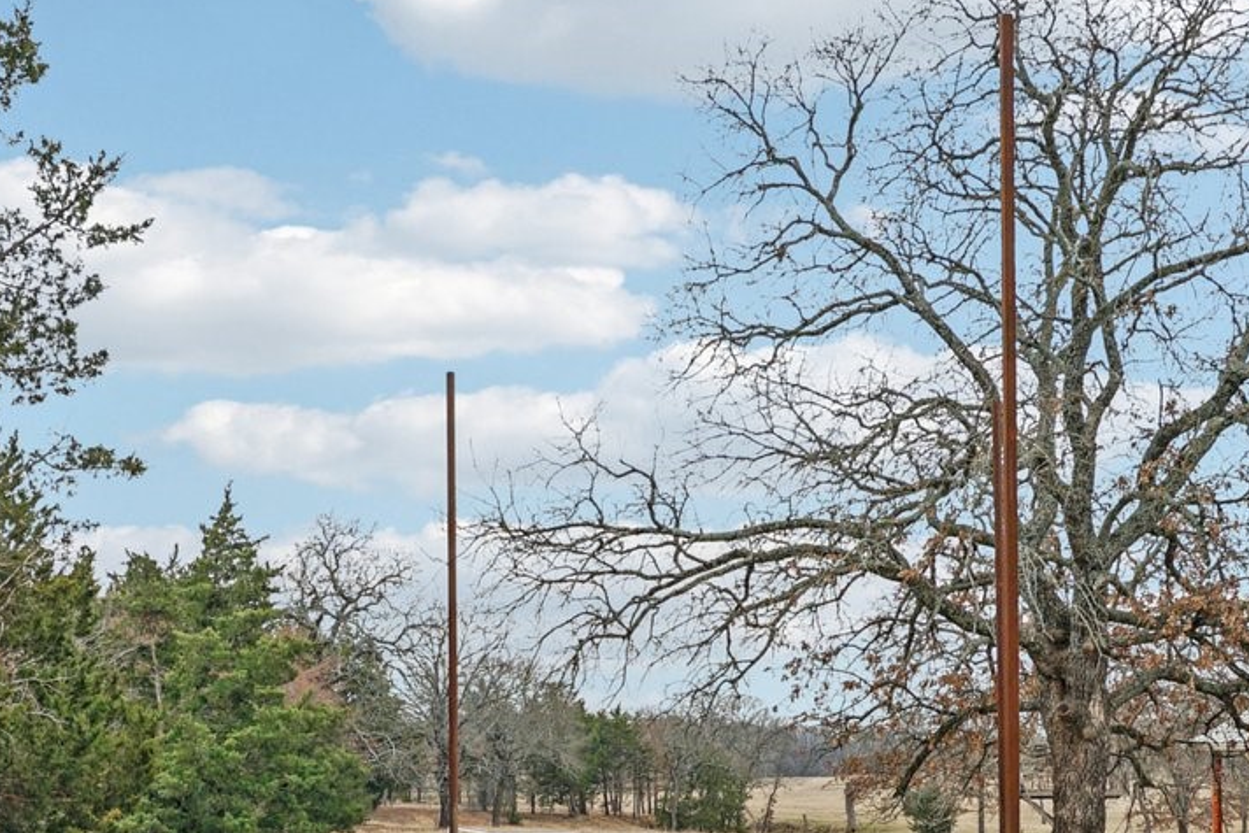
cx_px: 486
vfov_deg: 27.9
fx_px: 1596
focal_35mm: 46
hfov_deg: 42.5
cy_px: 785
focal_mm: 16
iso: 100
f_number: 8
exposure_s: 1/125
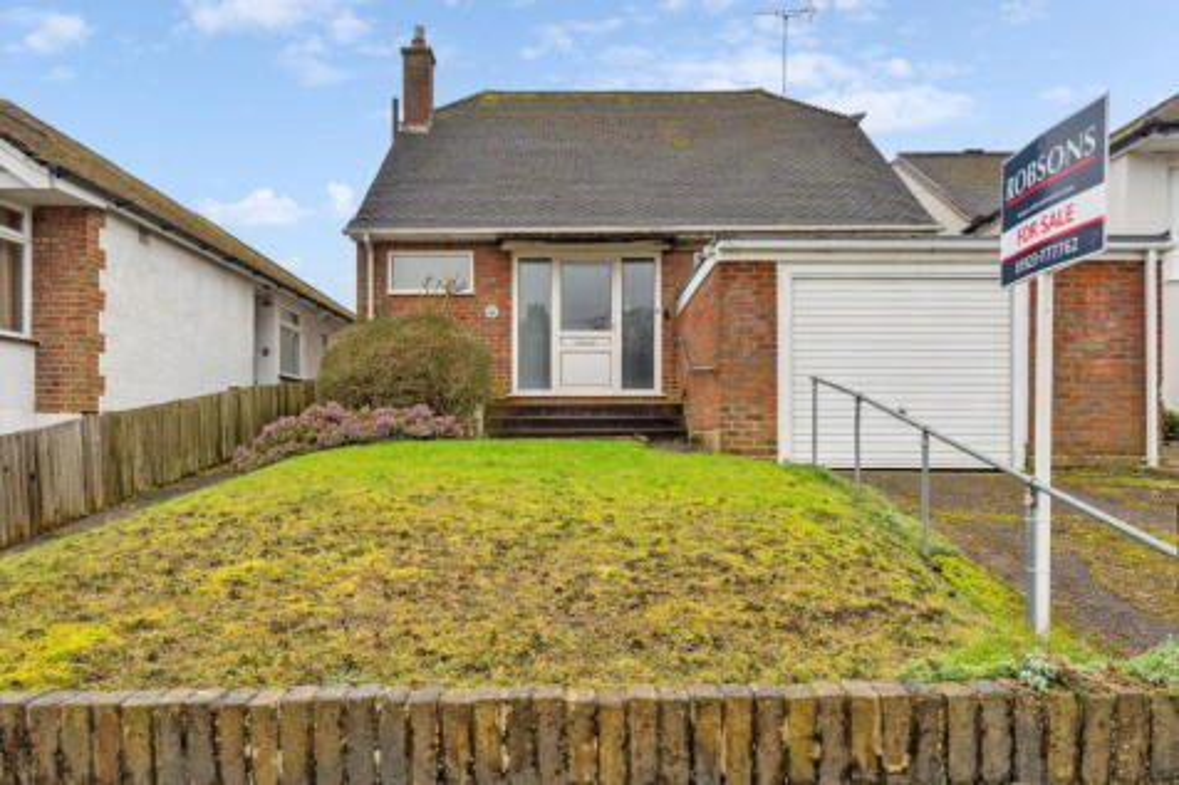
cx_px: 590
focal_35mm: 24
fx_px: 786
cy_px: 392
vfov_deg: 53.1
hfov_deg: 73.8
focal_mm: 24
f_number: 9
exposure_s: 1/60
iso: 500
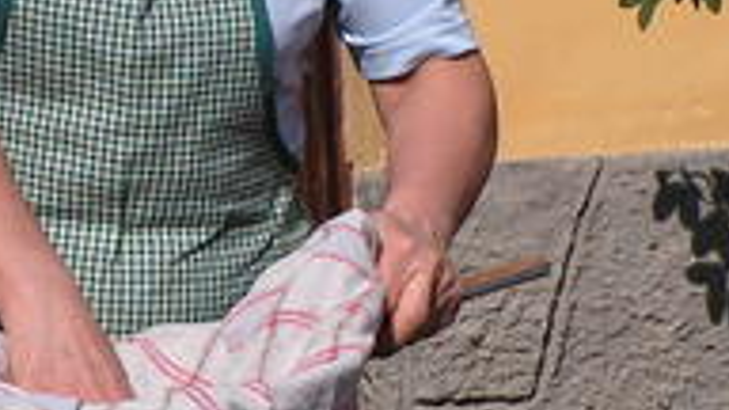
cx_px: 82
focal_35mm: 377
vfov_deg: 3.2
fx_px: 7287
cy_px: 25
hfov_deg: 5.7
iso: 64
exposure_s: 1/1000
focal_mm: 20.7
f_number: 4.8
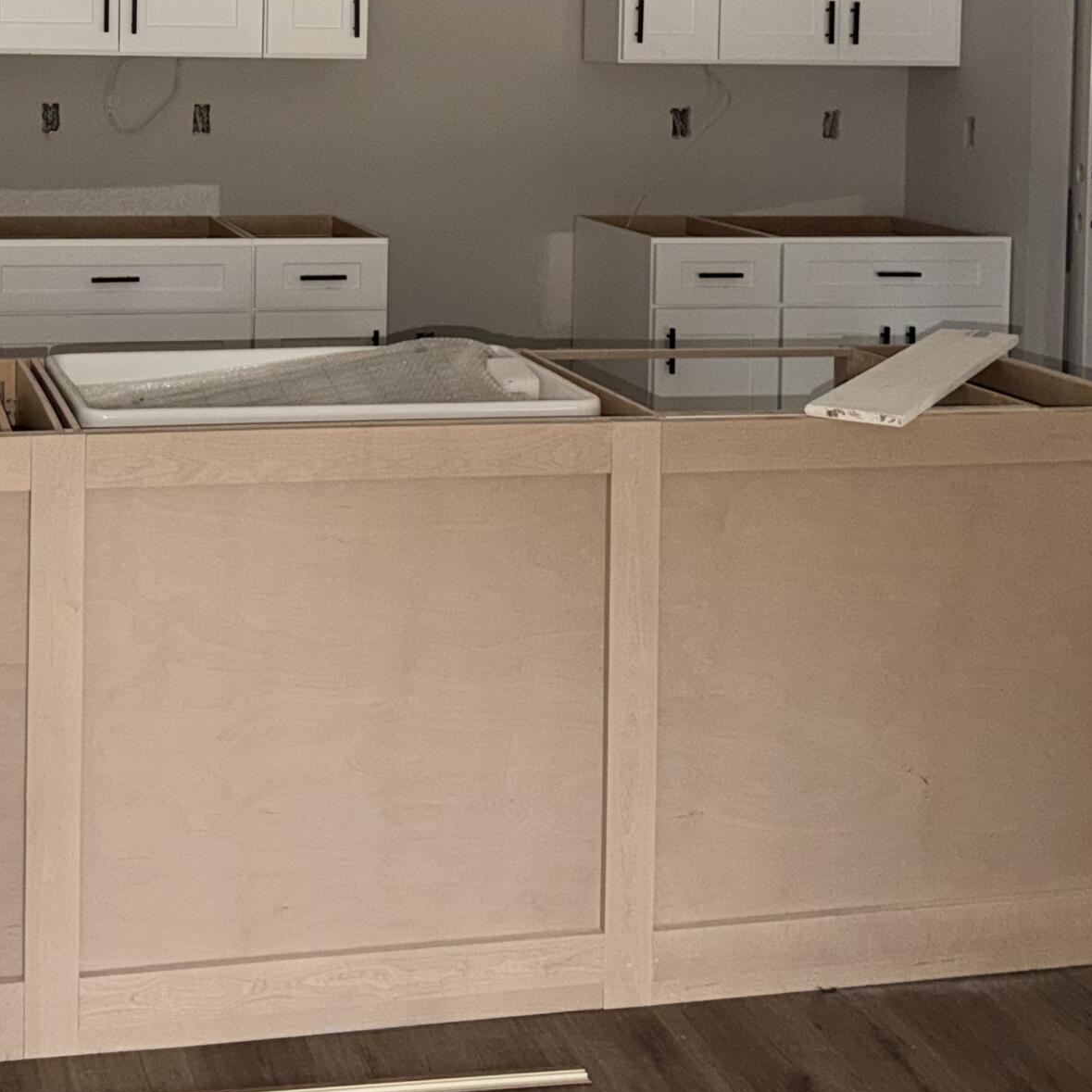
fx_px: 1927
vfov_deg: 30.2
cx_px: 218
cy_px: 101
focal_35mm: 54
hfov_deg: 30.8
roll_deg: -0.9
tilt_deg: -2.6
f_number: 1.78
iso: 125
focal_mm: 6.76
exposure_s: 1/17
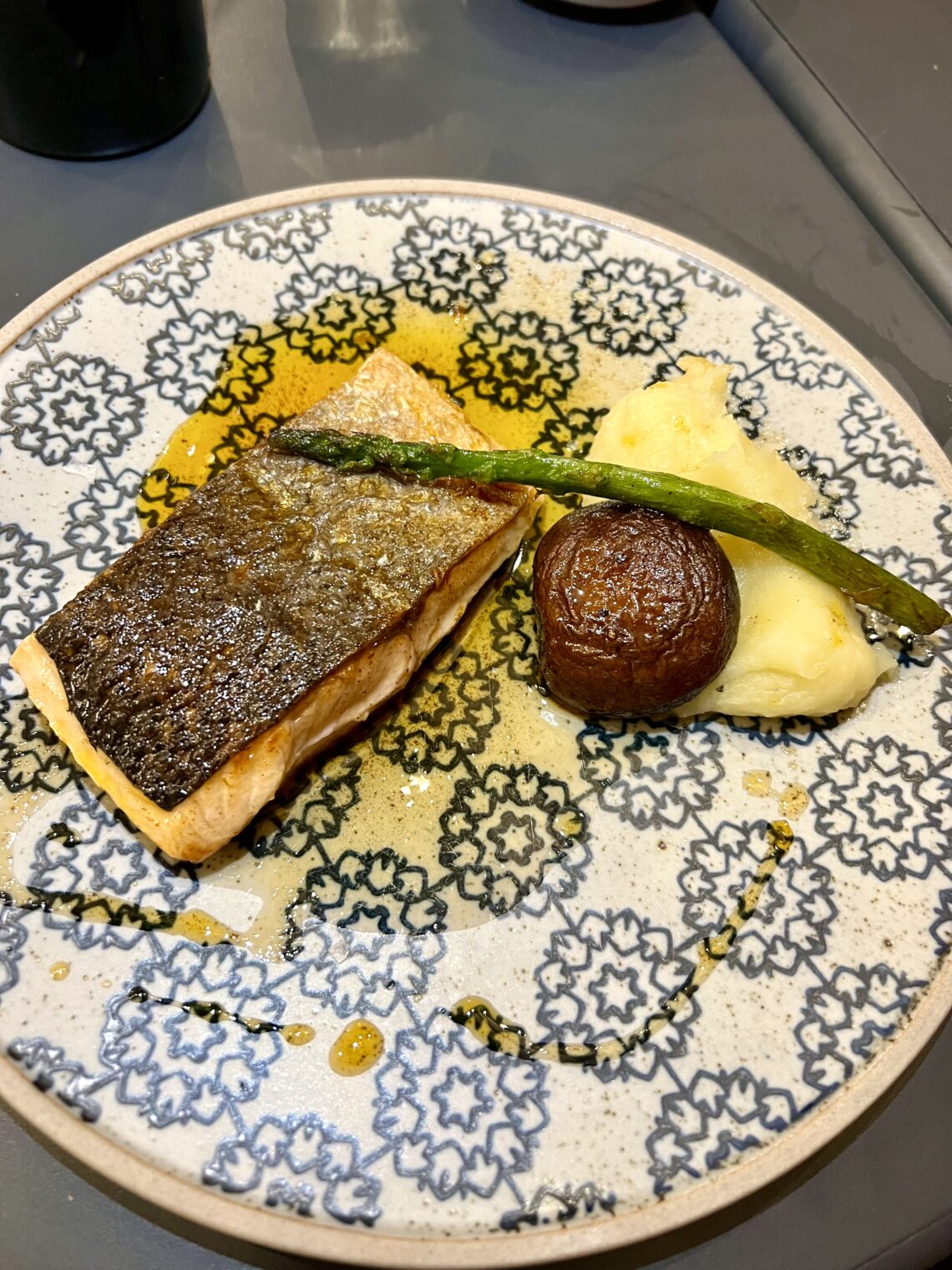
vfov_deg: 67.3
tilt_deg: -64.1
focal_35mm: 26
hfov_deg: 53.1
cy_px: 635
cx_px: 476
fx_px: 953
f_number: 1.5
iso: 320
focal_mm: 5.7
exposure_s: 1/50
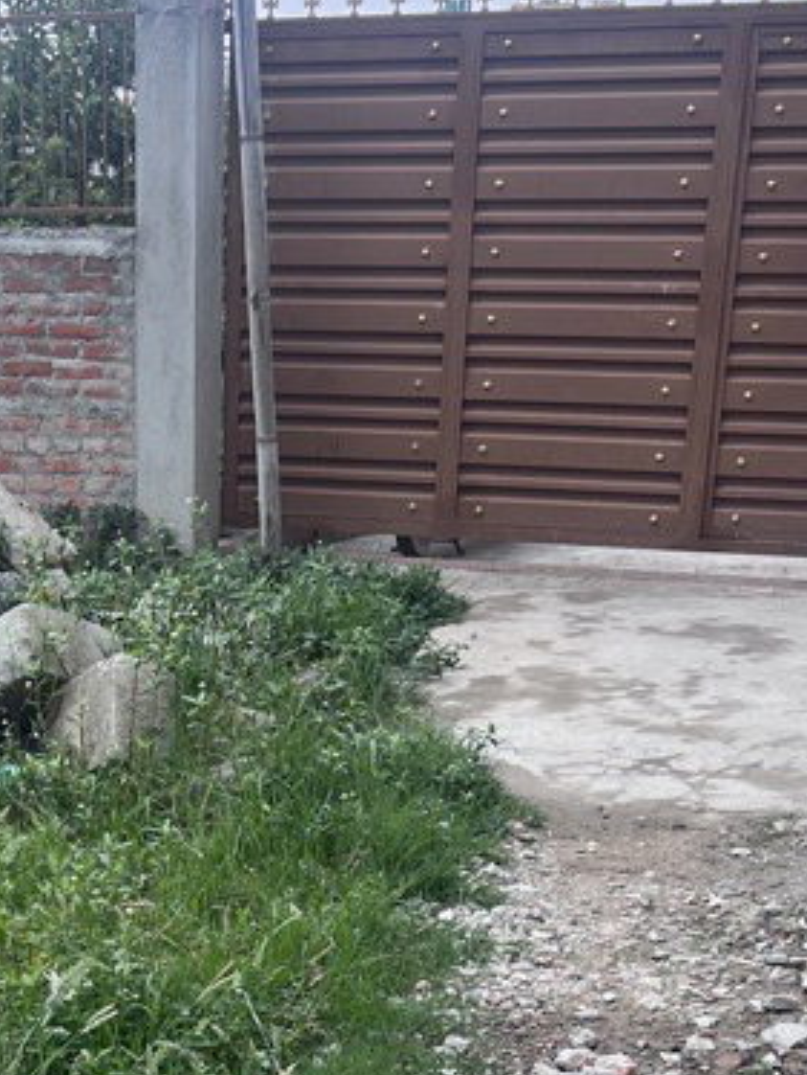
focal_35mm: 75
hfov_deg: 19.3
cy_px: 1242
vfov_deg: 24.0
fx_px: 2329
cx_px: 89
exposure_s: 1/399
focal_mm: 5.7
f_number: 1.5
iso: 50
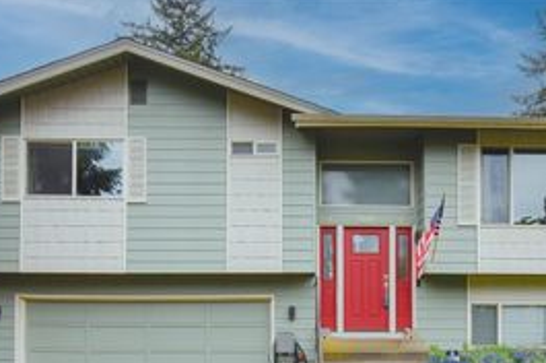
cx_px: 319
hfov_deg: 55.6
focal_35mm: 34
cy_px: 333
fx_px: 515
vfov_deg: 36.2
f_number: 8
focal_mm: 12
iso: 400
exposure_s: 1/500
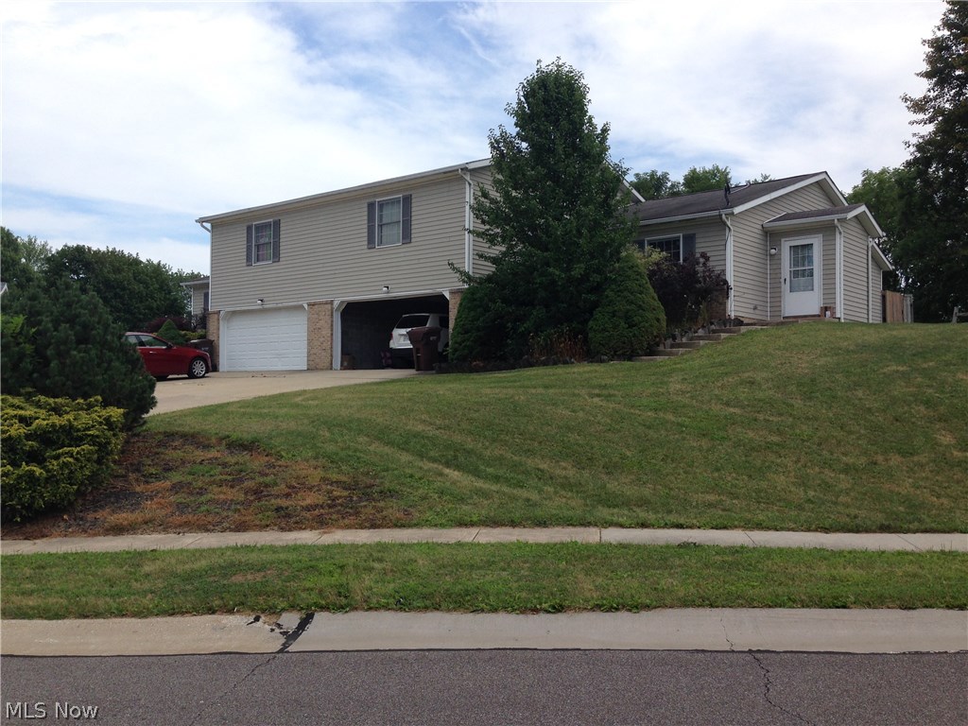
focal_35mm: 33
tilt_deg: +1.2
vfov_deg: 42.9
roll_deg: -1.4
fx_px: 923
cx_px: 484
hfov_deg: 55.4
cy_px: 363
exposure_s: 1/1506
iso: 50
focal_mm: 4.12
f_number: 2.4
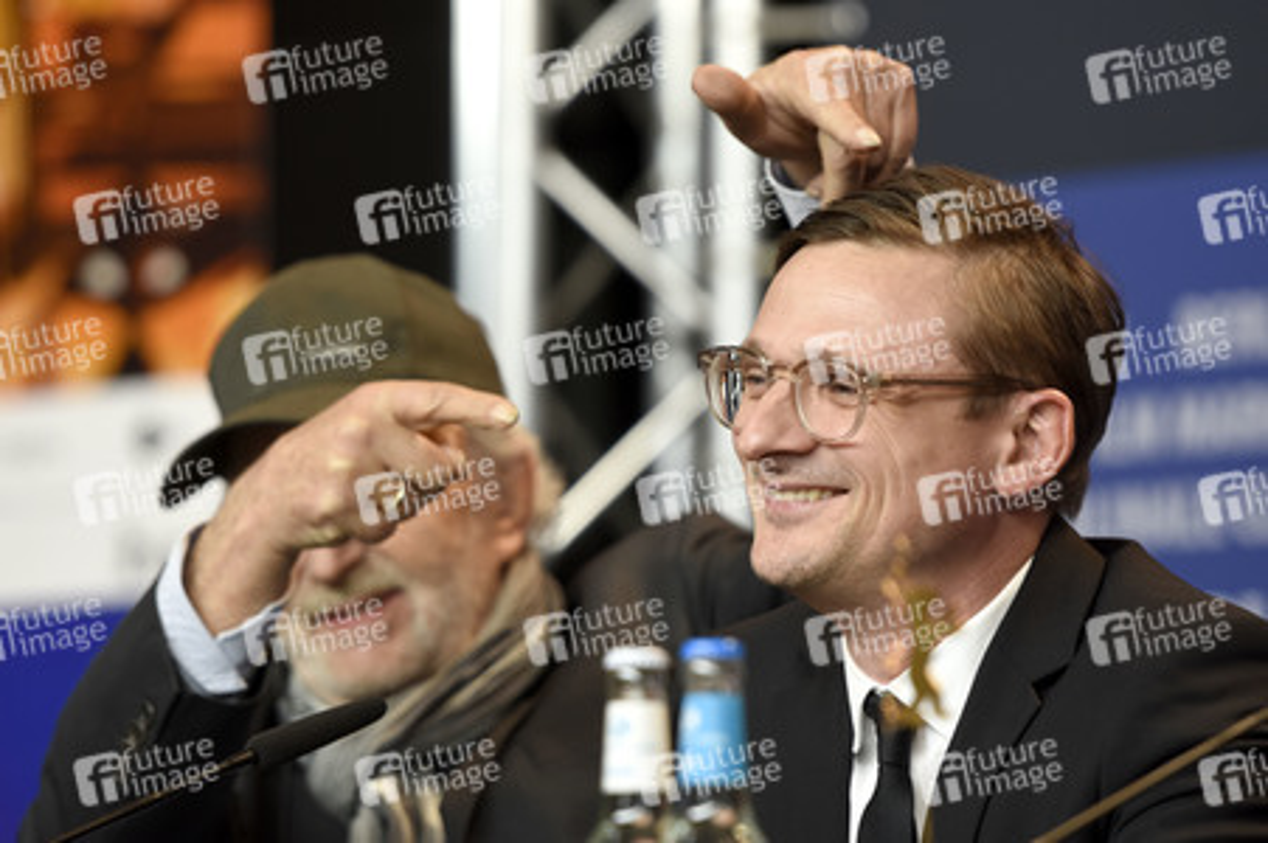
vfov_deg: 5.2
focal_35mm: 262
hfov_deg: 7.9
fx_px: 9239
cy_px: 422
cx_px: 634
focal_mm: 175
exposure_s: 1/320
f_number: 3.2
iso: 640
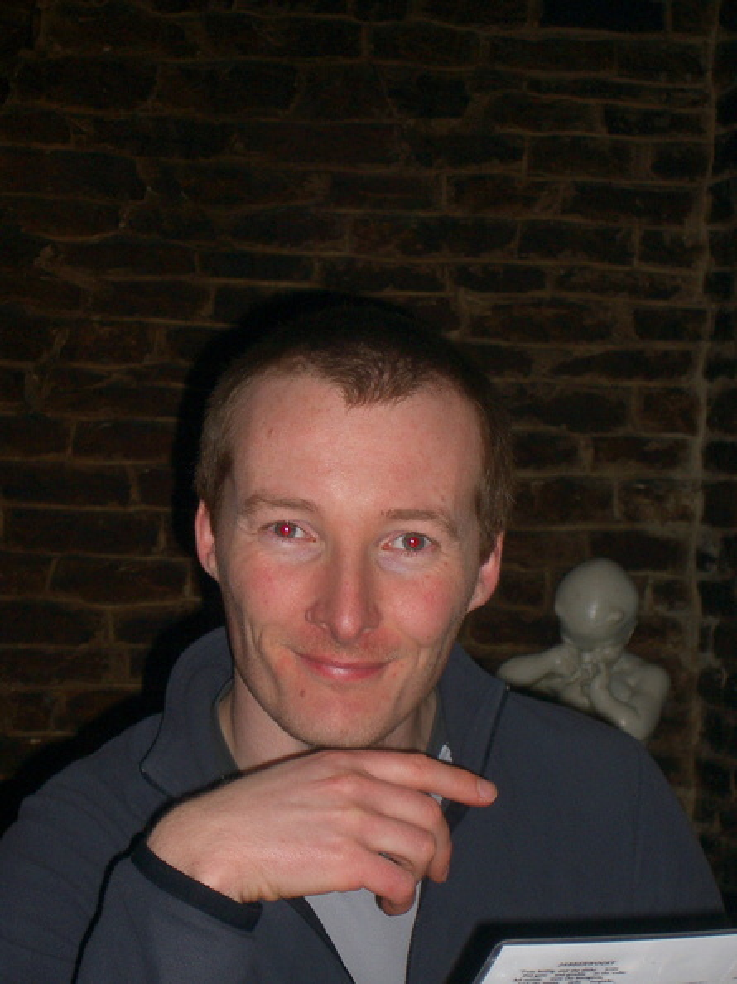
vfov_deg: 18.7
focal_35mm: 105
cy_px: 492
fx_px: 2983
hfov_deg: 14.1
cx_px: 368
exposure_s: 1/40
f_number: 4.8
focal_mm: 17.4
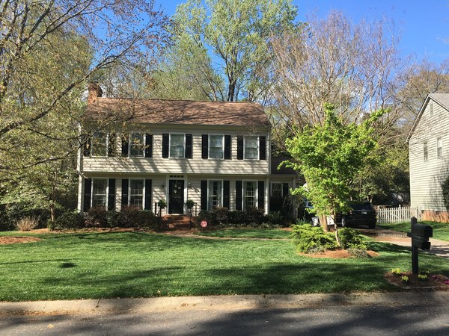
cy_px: 168
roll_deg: -1.0
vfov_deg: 48.2
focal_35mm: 29
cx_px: 224
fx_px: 376
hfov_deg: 61.7
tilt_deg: +4.8
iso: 25
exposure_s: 1/601
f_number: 2.2
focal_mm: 4.15
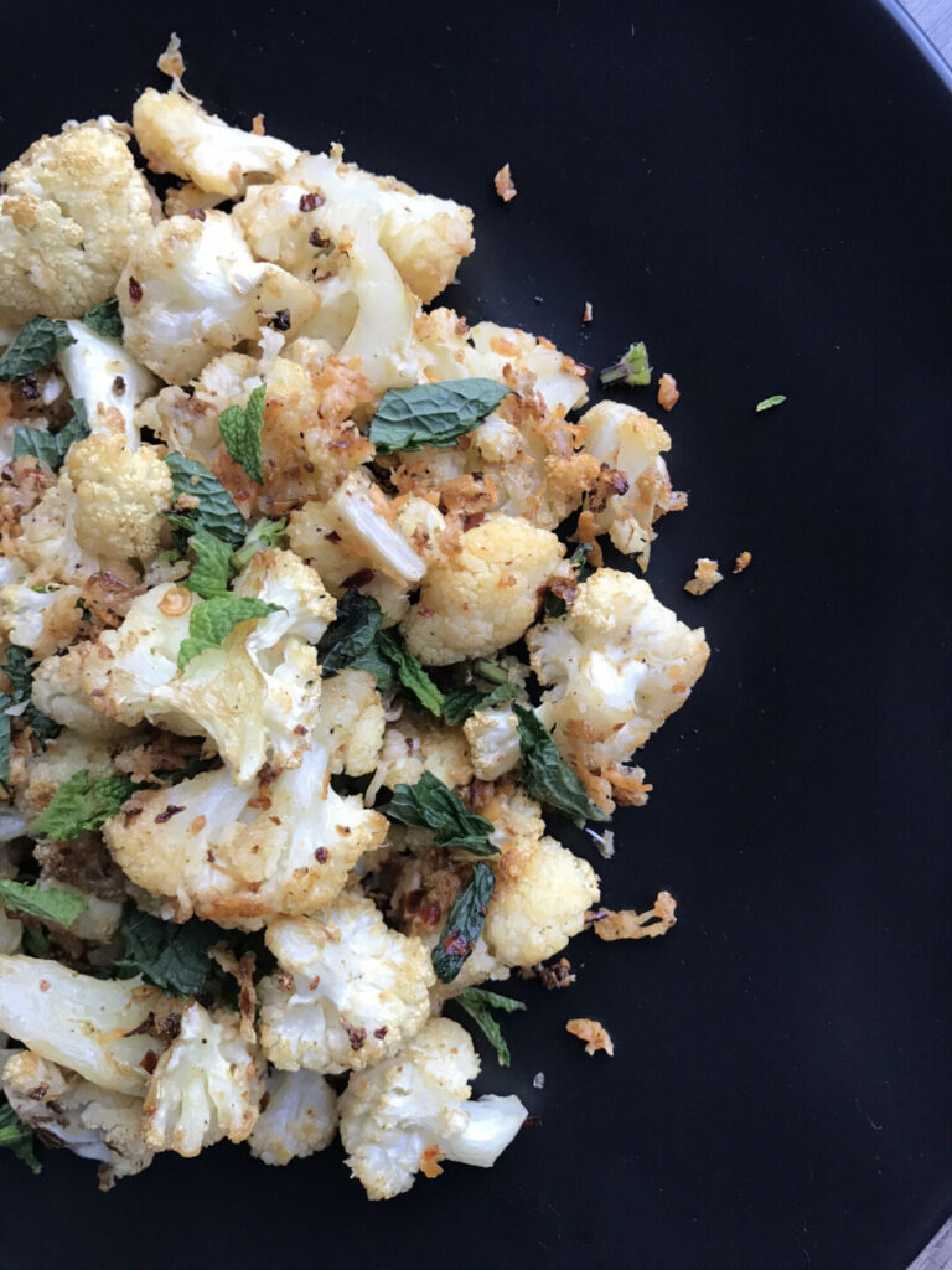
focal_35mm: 28
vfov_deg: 63.4
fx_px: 1027
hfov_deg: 49.7
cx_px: 476
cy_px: 635
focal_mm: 3.99
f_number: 1.8
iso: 25
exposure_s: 1/30
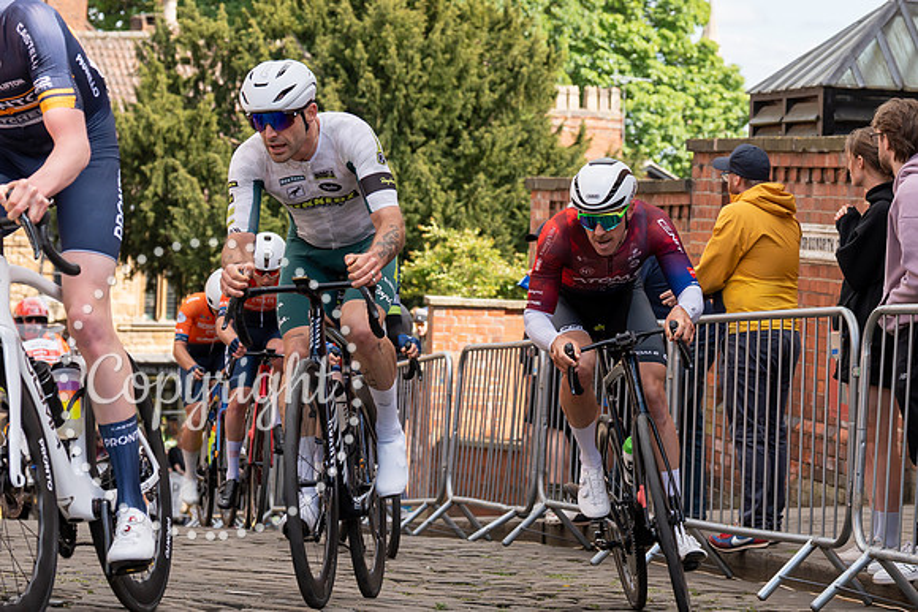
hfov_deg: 17.7
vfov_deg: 11.8
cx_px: 629
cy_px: 107
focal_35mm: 115
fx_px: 2944
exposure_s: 1/1000
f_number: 5
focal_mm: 70
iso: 320
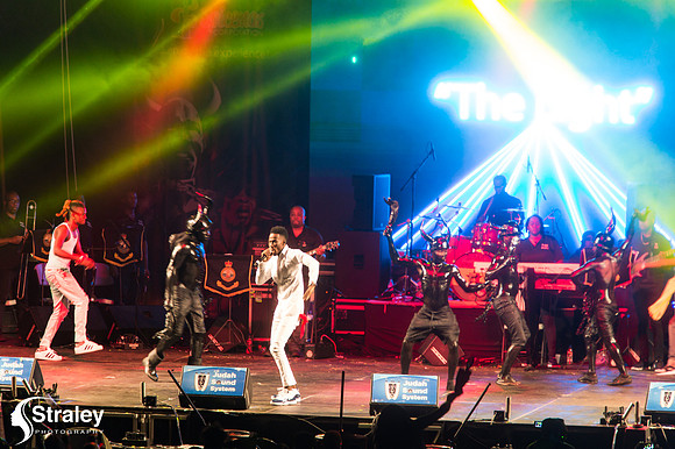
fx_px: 5059
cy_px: 224
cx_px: 338
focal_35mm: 270
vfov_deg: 5.1
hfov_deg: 7.6
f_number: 5.6
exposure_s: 1/60
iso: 2500
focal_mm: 270
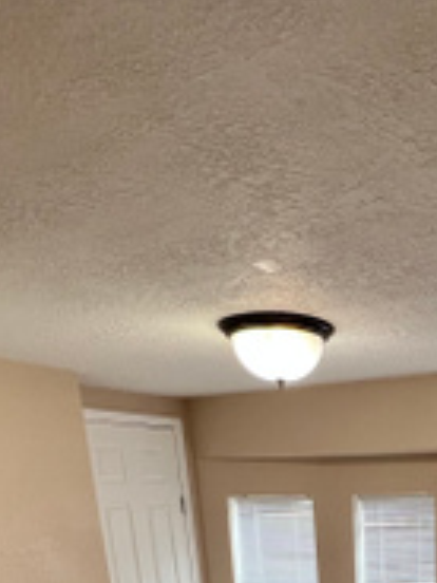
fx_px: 572
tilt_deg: -16.2
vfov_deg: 40.7
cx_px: 402
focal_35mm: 34
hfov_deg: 38.6
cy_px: 672
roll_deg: +0.3
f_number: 1.8
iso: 80
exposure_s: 1/122
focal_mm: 1.57
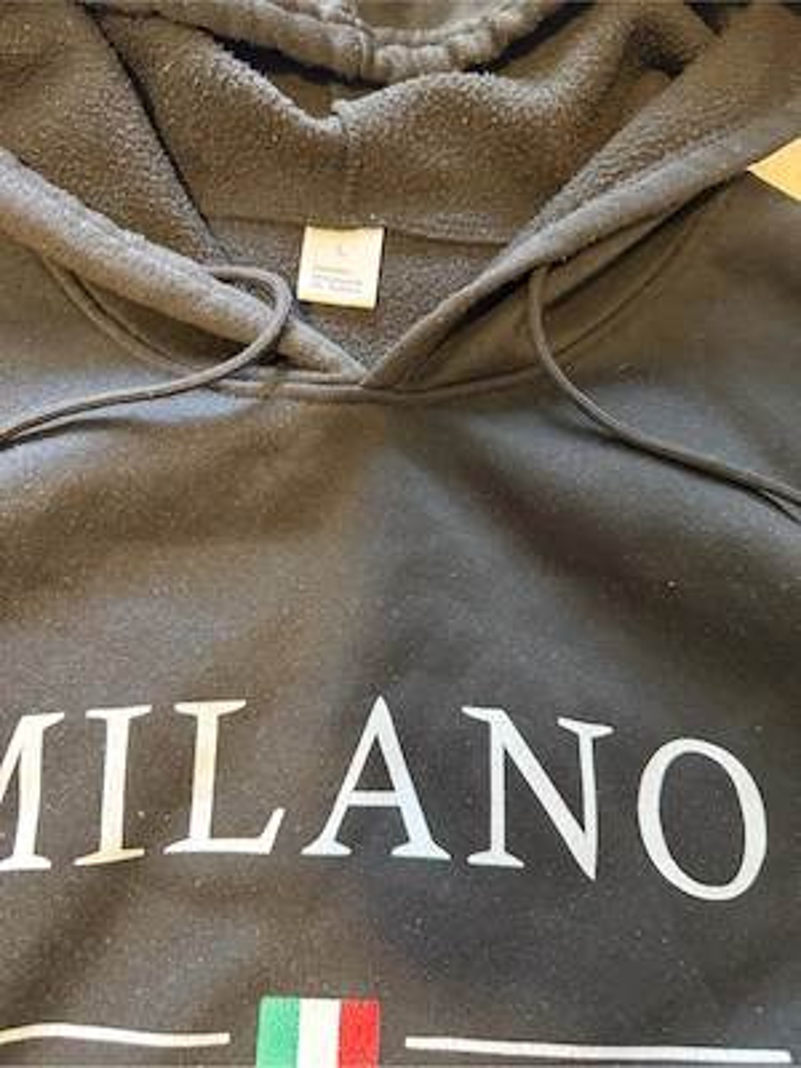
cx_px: 400
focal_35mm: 24
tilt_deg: -77.7
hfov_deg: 56.8
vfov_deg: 71.6
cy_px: 534
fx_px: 740
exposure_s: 1/40
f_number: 1.78
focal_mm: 6.76
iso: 800
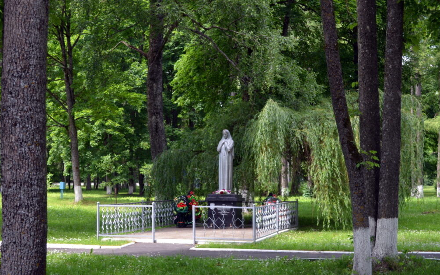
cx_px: 218
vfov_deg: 22.0
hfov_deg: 34.5
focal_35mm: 59
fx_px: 708
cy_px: 142
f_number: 5.6
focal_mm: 38
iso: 220
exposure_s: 1/125
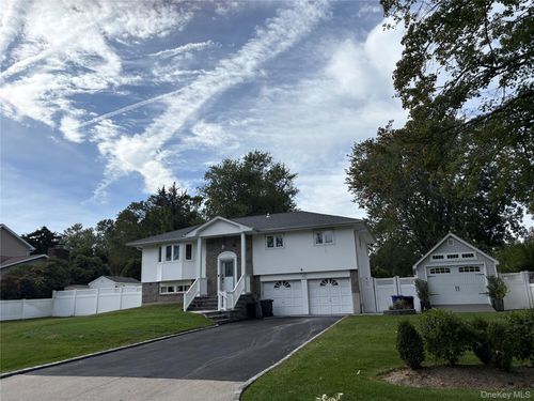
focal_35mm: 26
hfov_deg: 67.3
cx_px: 267
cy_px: 200
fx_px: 401
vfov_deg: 53.1
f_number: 1.6
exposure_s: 1/5348
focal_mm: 5.96
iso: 50
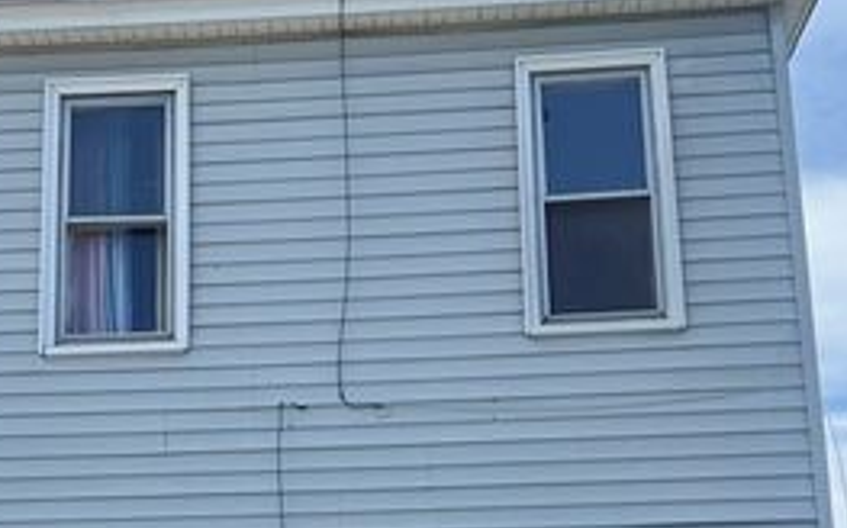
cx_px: 293
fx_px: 1615
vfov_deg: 18.2
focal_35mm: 70
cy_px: 501
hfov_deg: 29.2
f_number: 1.5
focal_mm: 5.7
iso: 50
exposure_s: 1/3165
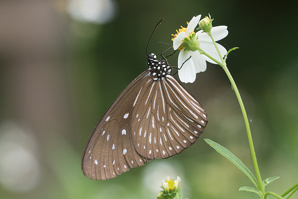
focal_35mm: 437
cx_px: 173
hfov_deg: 4.7
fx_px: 3620
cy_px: 114
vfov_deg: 3.1
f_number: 6.3
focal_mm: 150
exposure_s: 1/640
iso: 800
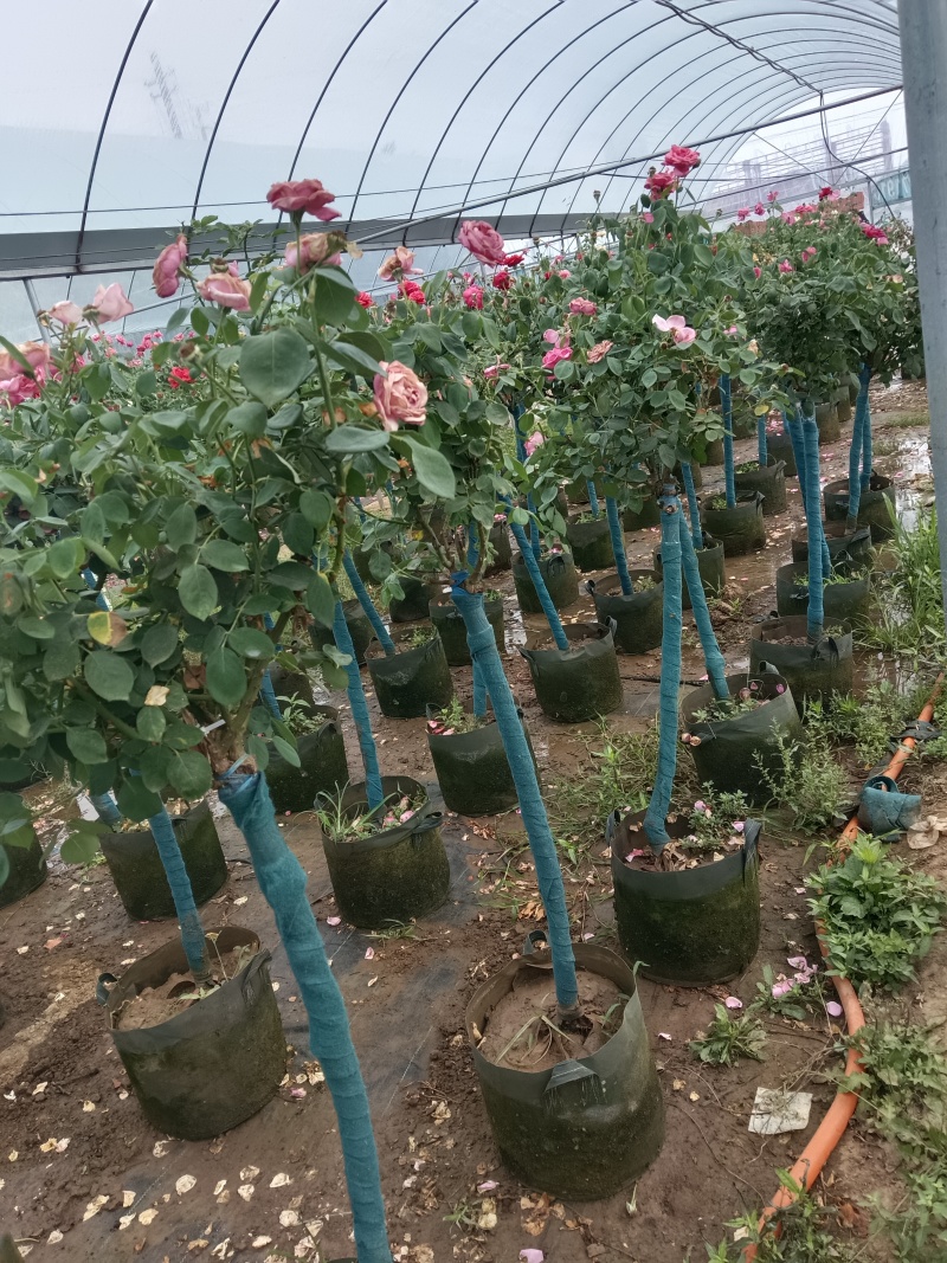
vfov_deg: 67.3
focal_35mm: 26
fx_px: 949
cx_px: 474
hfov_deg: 53.1
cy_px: 632
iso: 124
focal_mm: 4.05
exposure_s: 1/100
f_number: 1.8
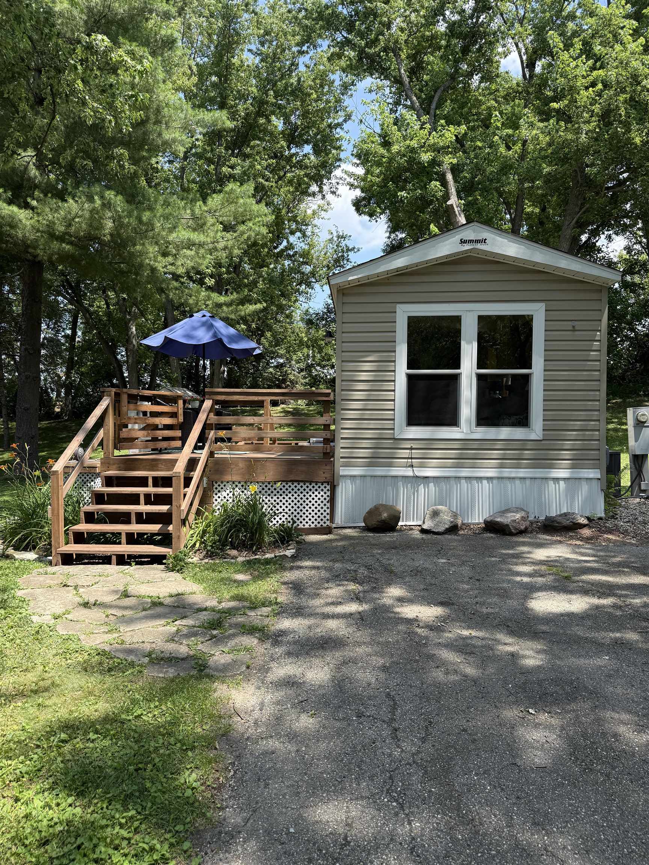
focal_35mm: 24
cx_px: 324
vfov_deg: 71.6
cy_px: 432
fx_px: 600
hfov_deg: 56.8
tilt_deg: -1.7
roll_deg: -0.8
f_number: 1.78
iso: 100
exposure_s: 1/1618
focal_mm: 6.76
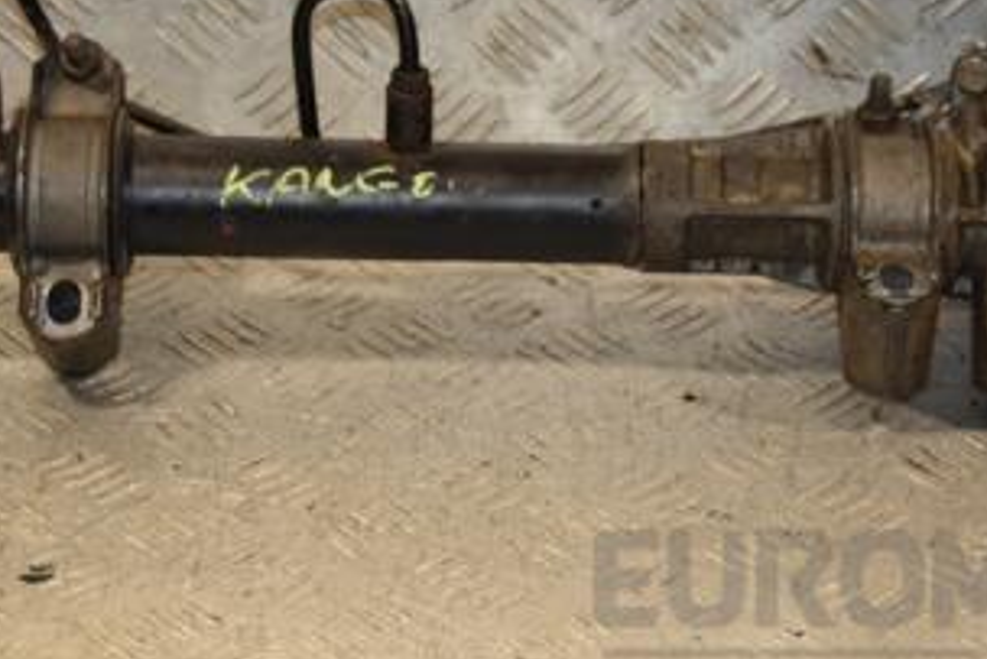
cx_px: 532
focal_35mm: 142
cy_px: 146
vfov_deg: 9.7
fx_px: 3895
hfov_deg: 14.4
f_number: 5
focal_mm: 48
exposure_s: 1/200
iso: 800
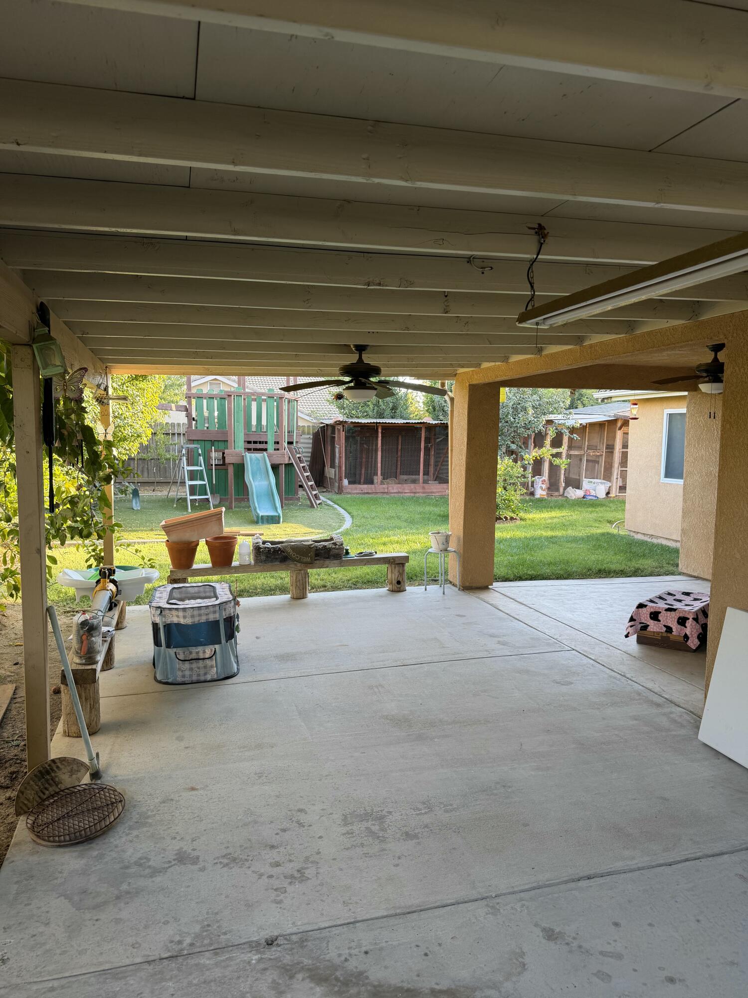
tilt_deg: -3.5
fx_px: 691
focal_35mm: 24
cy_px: 499
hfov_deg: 56.8
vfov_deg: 71.6
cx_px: 374
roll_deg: +0.2
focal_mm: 6.76
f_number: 1.78
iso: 64
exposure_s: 1/121
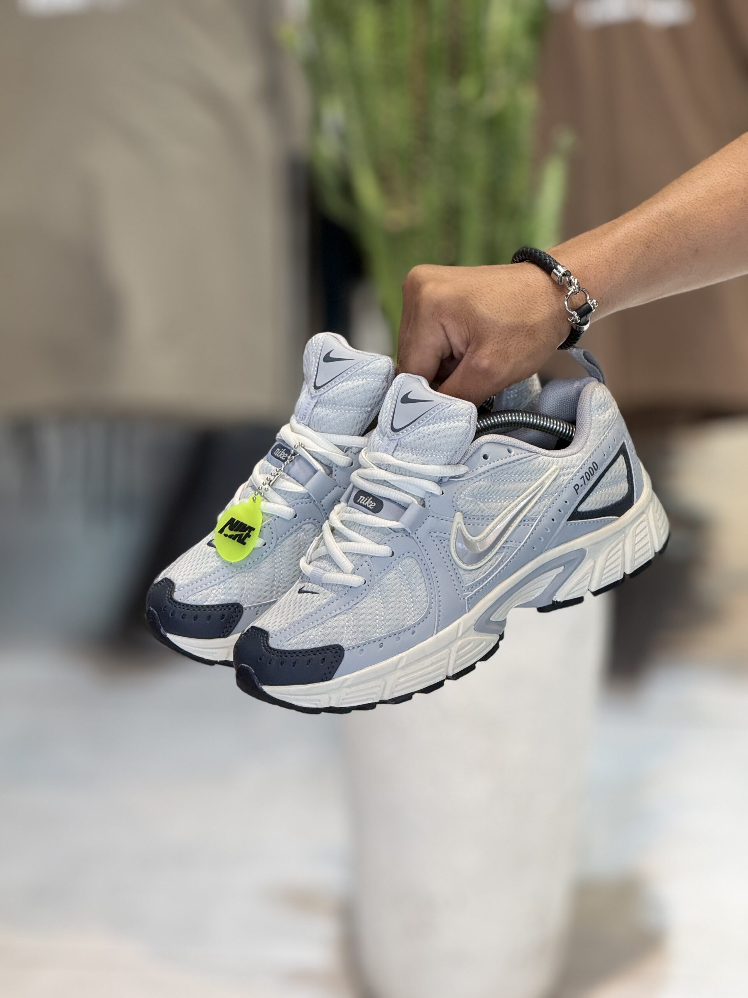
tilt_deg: -16.6
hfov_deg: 12.3
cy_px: 499
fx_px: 3457
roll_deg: -1.4
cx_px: 374
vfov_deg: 16.4
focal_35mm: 120
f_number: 2.8
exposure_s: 1/100
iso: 100
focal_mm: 15.66
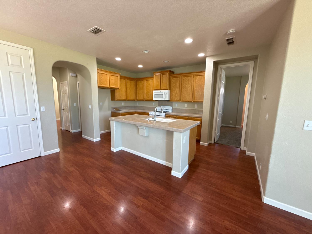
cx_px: 156
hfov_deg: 102.1
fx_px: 126
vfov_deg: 85.7
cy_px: 117
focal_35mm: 14
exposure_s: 1/60
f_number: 2.2
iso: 200
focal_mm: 2.22
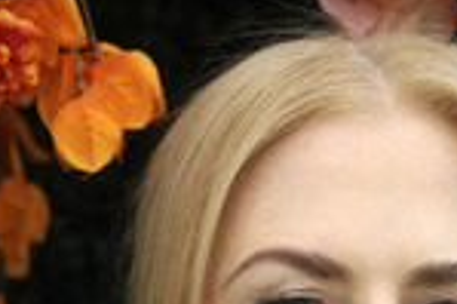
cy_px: 448
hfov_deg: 3.4
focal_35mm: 606
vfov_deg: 2.3
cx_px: 356
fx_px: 7684
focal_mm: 200
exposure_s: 1/1600
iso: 640
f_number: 8
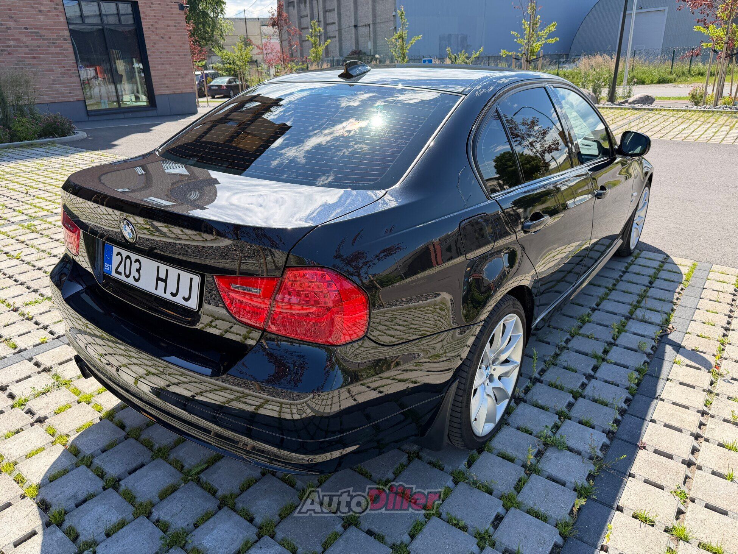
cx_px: 369
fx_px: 512
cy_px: 277
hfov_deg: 71.6
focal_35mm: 24
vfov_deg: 56.8
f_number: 1.78
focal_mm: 6.76
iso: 100
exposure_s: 1/1653
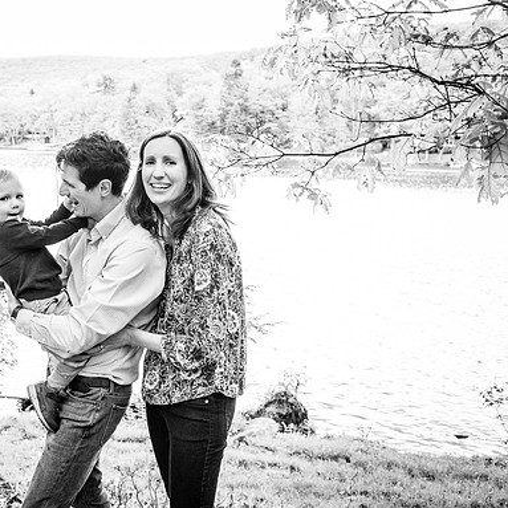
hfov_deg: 36.8
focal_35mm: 45
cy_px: 254
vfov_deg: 37.6
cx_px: 139
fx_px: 747
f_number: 6.3
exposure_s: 1/160
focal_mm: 35
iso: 800
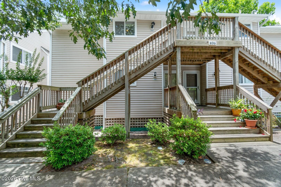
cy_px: 94
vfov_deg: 77.3
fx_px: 117
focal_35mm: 15
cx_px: 140
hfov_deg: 100.4
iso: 100
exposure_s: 1/160
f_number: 6.3
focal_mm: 10
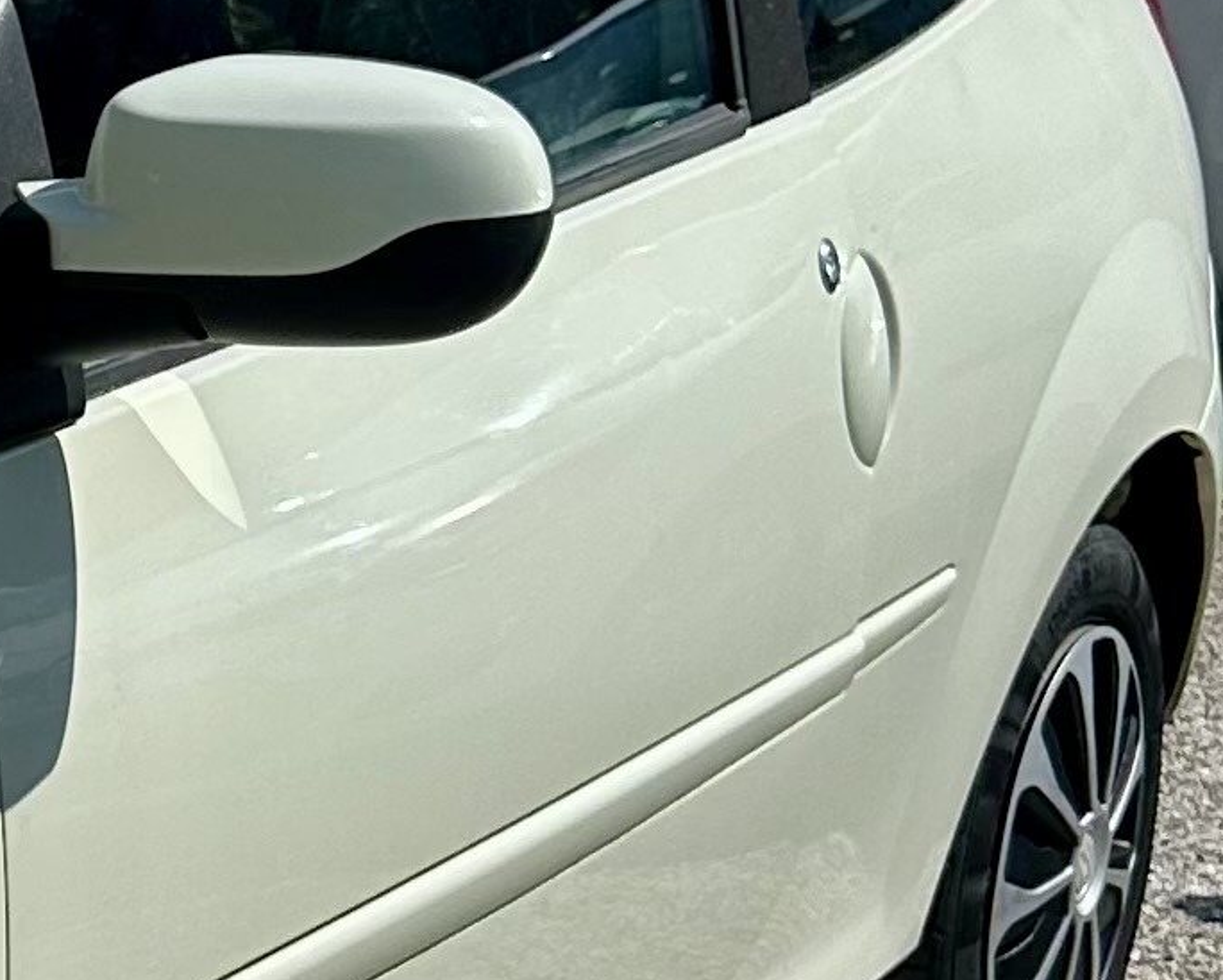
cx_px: -926
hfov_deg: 12.8
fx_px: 4998
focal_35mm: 138
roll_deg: -1.0
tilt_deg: -14.0
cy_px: 874
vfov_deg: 11.1
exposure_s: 1/8197
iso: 80
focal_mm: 6.86
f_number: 1.78
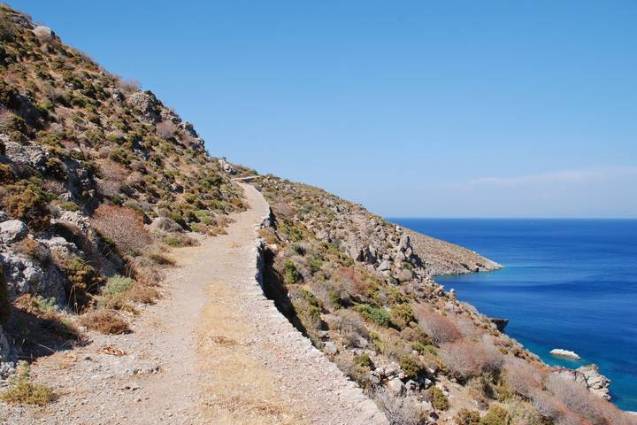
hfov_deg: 57.2
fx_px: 584
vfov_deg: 40.0
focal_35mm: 33
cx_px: 318
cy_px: 212
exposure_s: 1/200
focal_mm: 22
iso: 100
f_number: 8
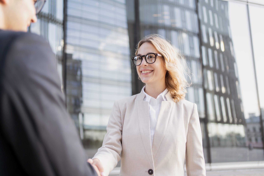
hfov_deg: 54.4
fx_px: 257
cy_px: 88
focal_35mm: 35
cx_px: 132
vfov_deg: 37.9
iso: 100
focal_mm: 35
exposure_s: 1/400
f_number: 2
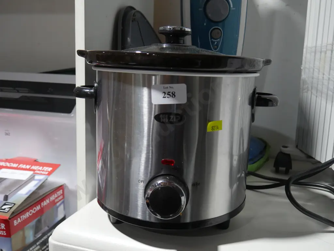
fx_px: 328
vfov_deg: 41.8
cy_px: 126
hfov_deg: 53.9
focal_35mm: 34
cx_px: 167
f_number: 4
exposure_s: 1/60
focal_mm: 17
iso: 400
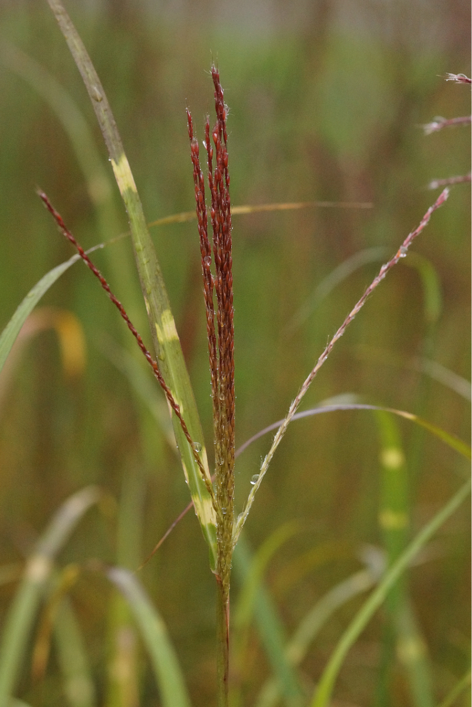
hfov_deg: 9.1
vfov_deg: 13.7
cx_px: 236
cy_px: 354
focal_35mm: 150
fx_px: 2950
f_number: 6.3
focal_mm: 100
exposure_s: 1/160
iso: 2000
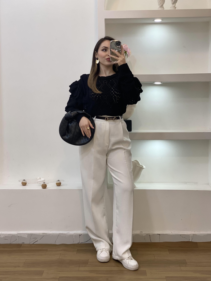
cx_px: 106
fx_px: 423
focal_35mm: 52
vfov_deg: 36.8
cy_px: 140
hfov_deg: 28.0
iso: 64
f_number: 2
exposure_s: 1/100
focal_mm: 6
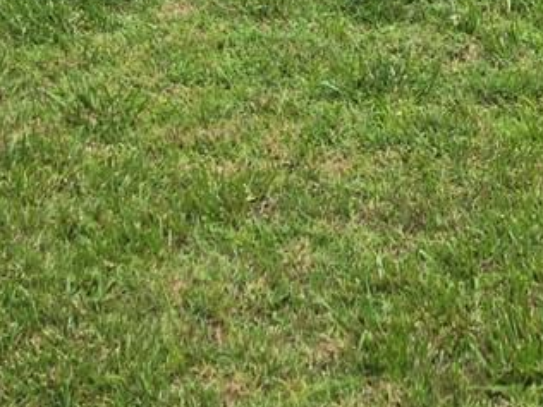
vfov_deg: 8.9
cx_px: 729
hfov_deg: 12.8
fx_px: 2337
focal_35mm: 149
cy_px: -599
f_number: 1.8
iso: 25
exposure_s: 1/1358
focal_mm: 5.4
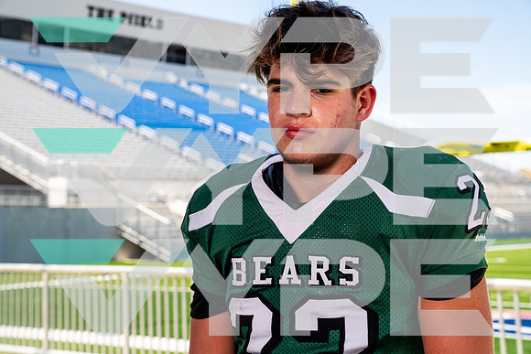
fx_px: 988
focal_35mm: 67
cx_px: 266
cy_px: 177
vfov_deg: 20.3
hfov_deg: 30.1
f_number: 8
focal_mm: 67
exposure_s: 1/125
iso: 100
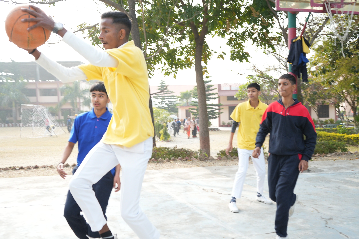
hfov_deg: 53.1
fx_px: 359
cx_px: 180
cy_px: 120
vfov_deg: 36.9
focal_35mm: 36
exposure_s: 1/320
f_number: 4.5
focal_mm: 36
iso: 250
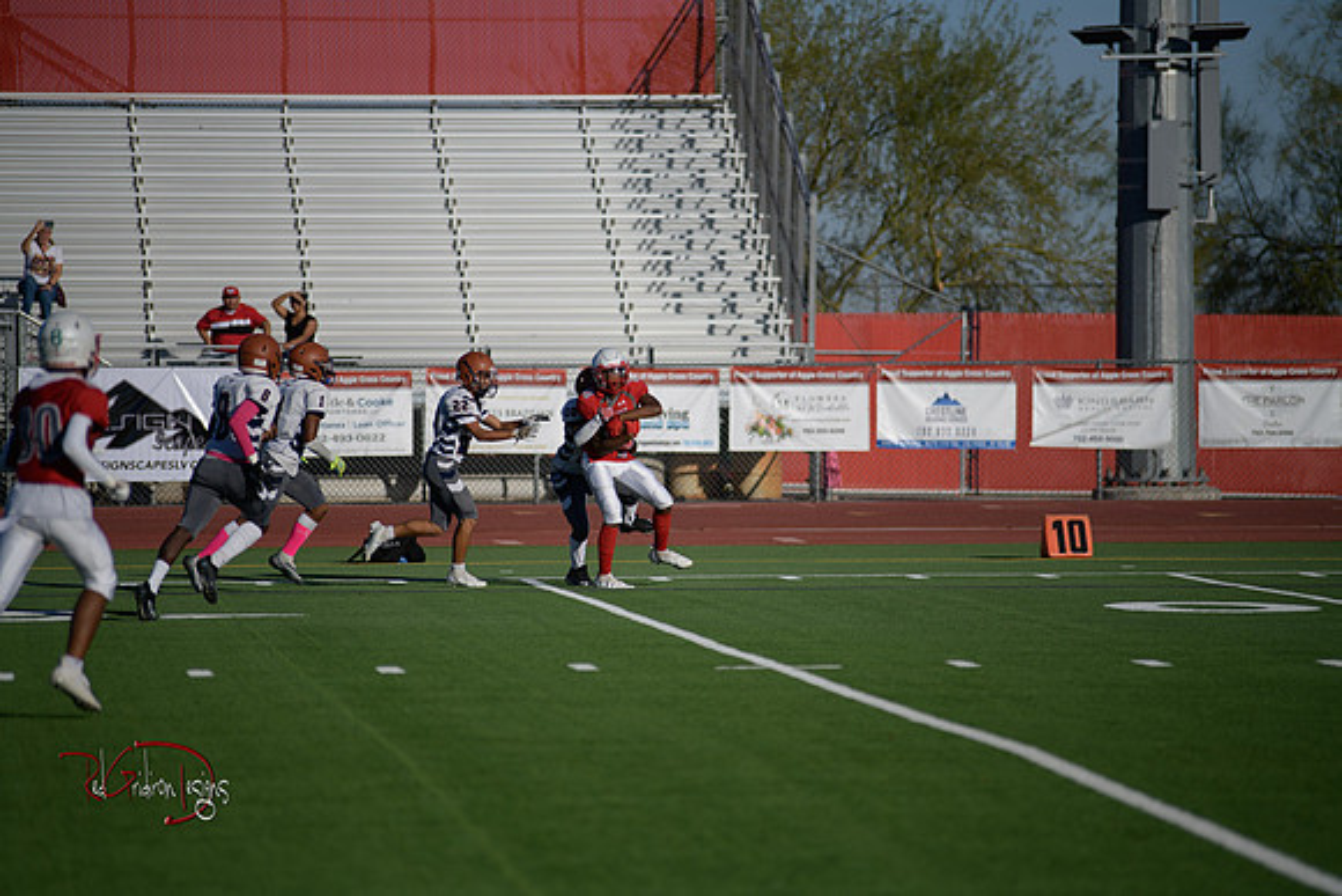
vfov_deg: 7.2
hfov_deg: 10.8
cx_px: 671
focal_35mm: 190
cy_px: 448
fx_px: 7084
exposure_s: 1/5000
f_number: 2.8
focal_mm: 190
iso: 90
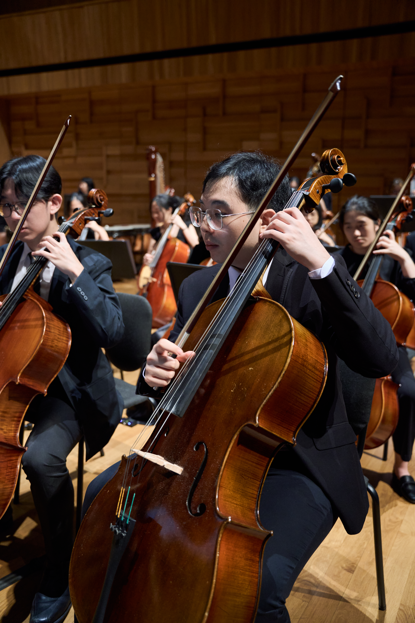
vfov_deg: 62.8
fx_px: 510
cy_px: 312
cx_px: 208
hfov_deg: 44.3
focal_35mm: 30
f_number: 2.8
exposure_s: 1/200
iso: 3200
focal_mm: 29.5
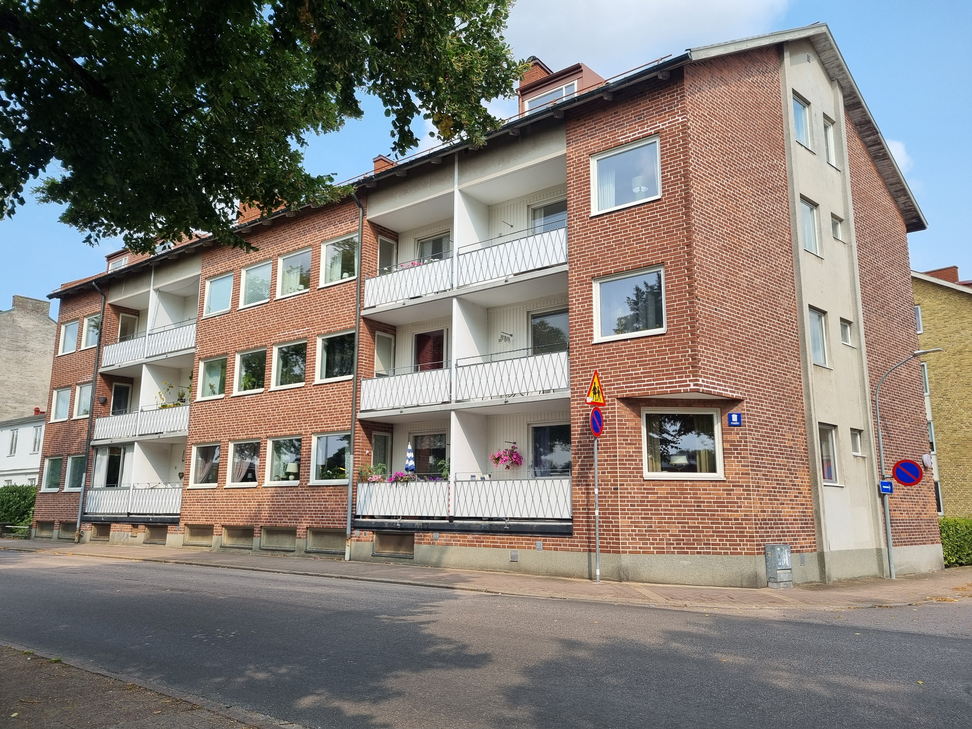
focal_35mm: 26
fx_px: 730
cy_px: 364
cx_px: 486
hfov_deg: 67.3
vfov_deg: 53.1
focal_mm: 5.4
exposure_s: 1/1756
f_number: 1.8
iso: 50
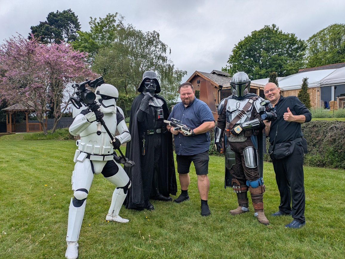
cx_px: 172
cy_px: 130
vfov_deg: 54.9
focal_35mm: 25
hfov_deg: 69.4
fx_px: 249
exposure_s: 1/2028
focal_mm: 5.43
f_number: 1.89
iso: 42
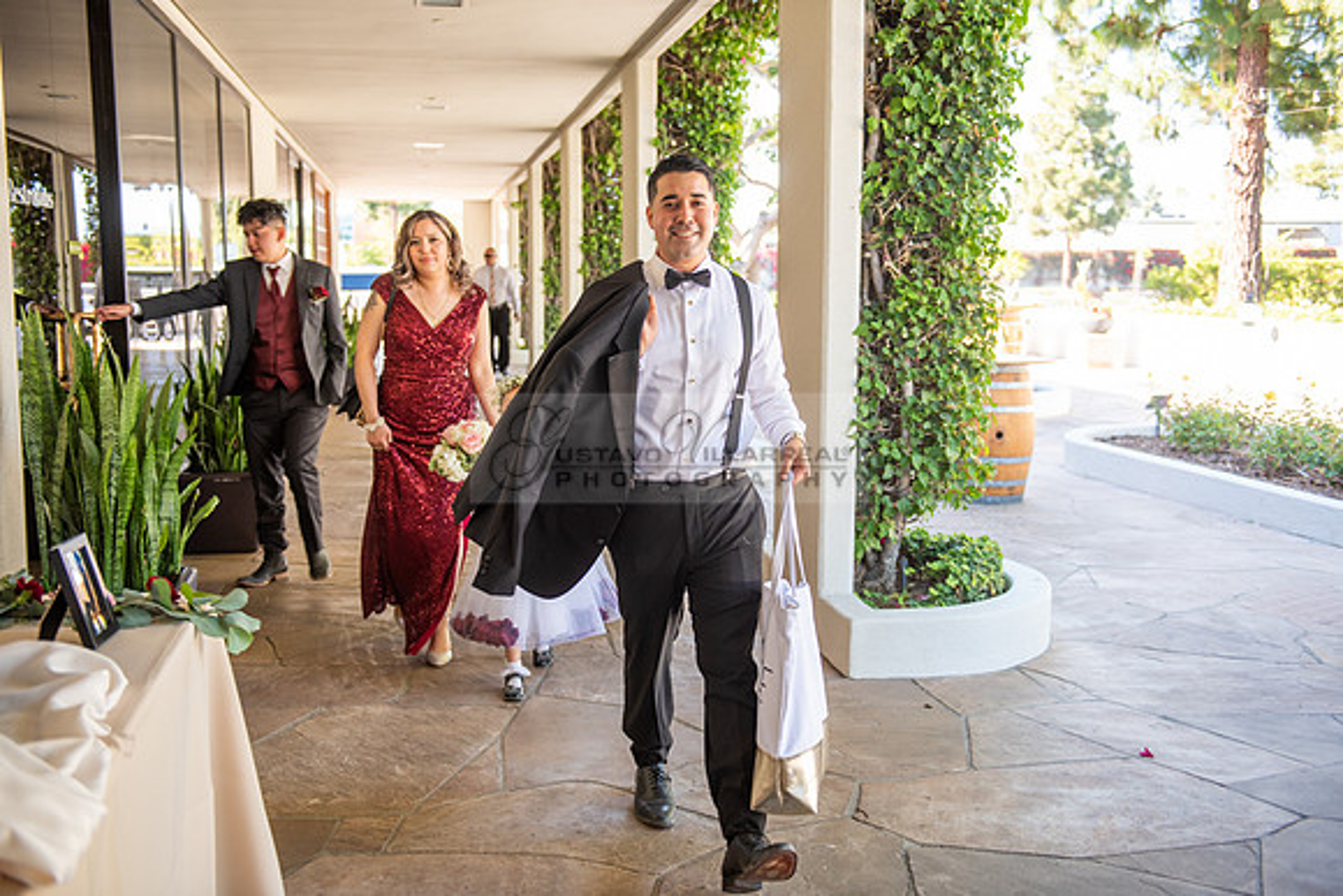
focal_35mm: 38
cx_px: 672
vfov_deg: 35.1
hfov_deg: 50.7
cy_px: 448
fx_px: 1418
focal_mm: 38
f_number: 3.2
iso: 200
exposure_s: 1/160
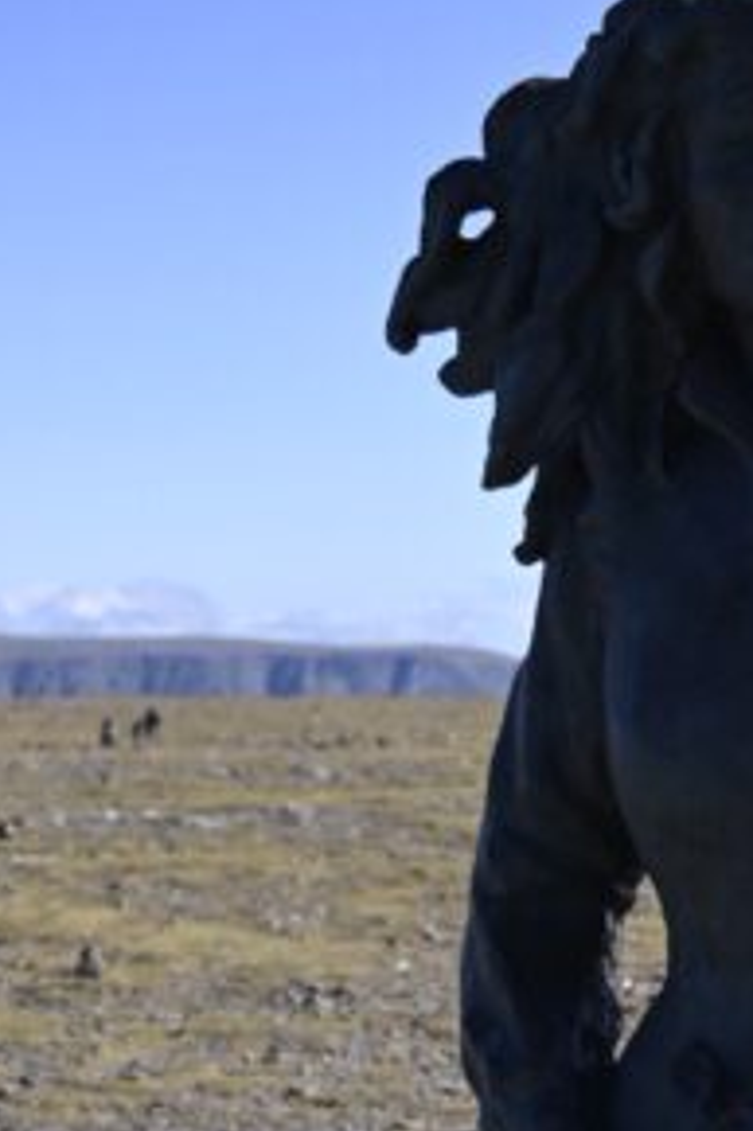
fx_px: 3549
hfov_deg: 12.0
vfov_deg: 17.7
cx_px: 685
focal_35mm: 113
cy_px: 1139
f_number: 2.8
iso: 100
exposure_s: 1/2000
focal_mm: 32
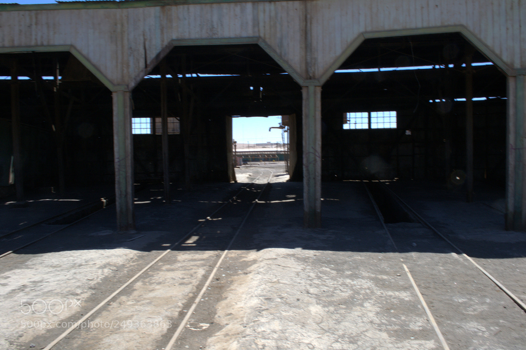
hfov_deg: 67.4
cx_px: 263
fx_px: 394
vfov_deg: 47.8
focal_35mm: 27
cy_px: 175
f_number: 20
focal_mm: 18
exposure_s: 1/25
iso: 100
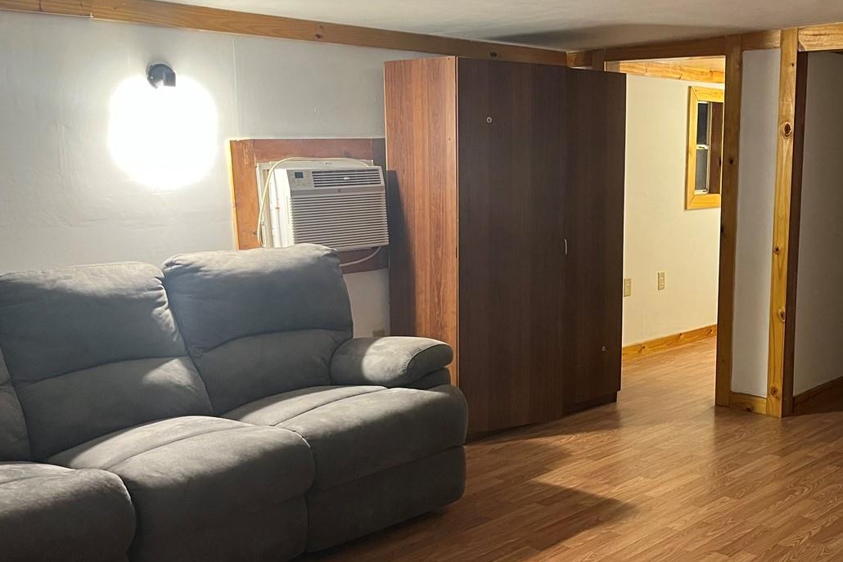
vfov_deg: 31.9
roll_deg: -0.8
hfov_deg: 45.6
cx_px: 570
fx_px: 984
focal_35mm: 42
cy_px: 322
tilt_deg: -9.8
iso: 400
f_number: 1.6
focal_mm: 5.1
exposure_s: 1/40
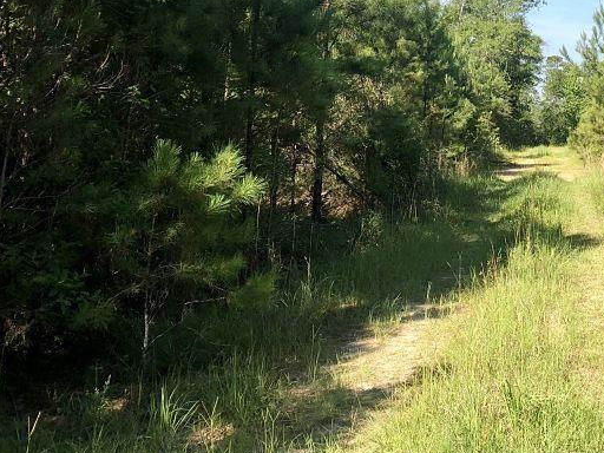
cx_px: 526
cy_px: 34
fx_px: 977
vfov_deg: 25.2
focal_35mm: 56
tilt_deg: +3.1
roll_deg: +1.5
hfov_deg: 32.9
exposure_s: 1/1066
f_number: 1.8
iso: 20
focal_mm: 3.99
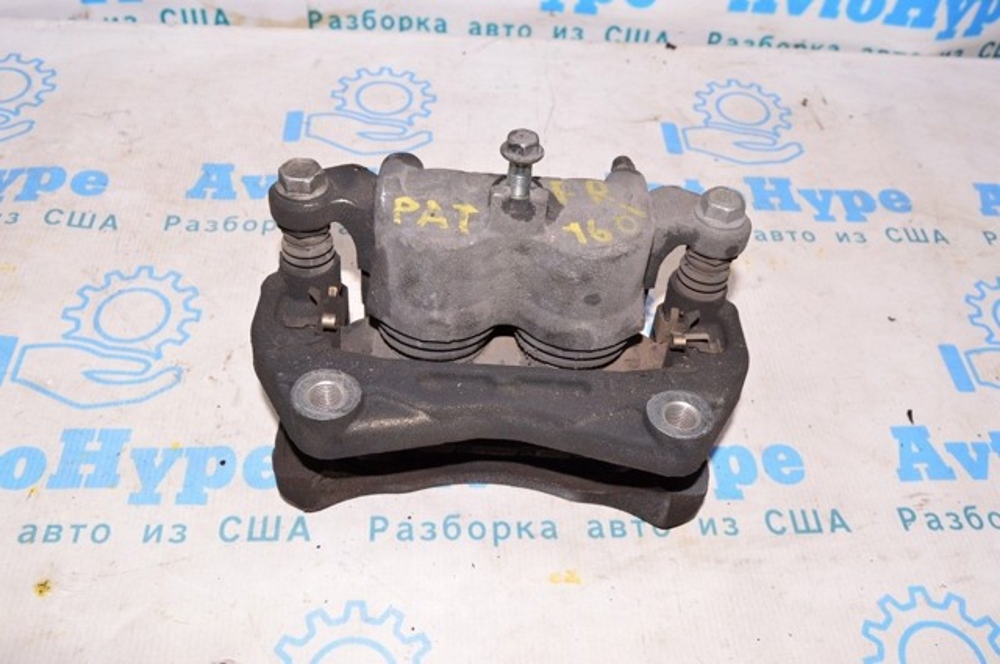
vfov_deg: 39.9
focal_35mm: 33
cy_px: 332
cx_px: 500
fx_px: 915
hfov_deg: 57.3
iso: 1600
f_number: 8
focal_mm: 22
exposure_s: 1/200
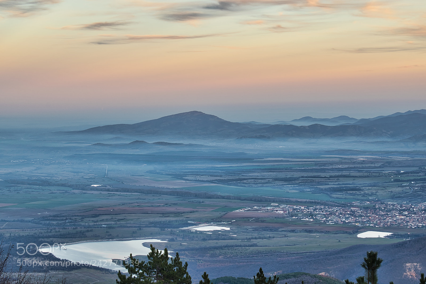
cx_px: 213
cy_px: 142
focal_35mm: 82
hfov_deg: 24.6
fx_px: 977
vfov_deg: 16.6
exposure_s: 1/15
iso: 100
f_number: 11
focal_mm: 55
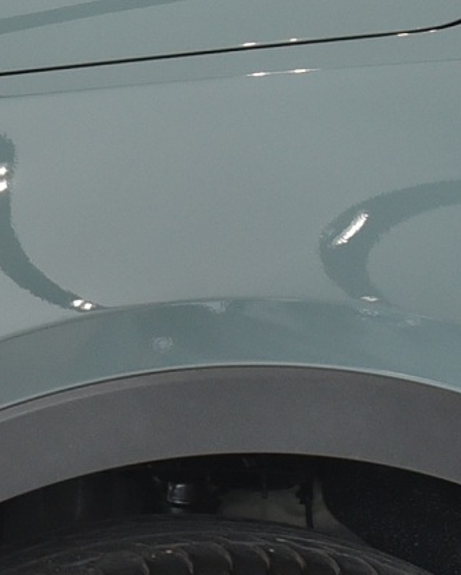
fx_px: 4739
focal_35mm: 278
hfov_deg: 5.4
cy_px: 51
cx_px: -557
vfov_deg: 6.9
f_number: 6.3
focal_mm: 44
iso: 800
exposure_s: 1/200
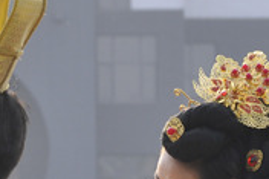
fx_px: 3553
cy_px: 287
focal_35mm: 476
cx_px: 57
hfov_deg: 4.3
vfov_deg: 2.9
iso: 200
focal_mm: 70
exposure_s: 1/320
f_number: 5.6
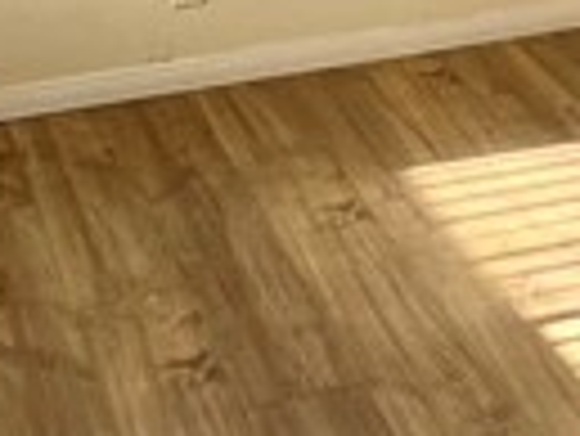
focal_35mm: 103
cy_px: -661
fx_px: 1727
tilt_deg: +0.2
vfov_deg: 11.5
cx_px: 796
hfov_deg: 17.6
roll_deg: -2.8
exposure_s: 1/253
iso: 32
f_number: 1.8
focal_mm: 1.57
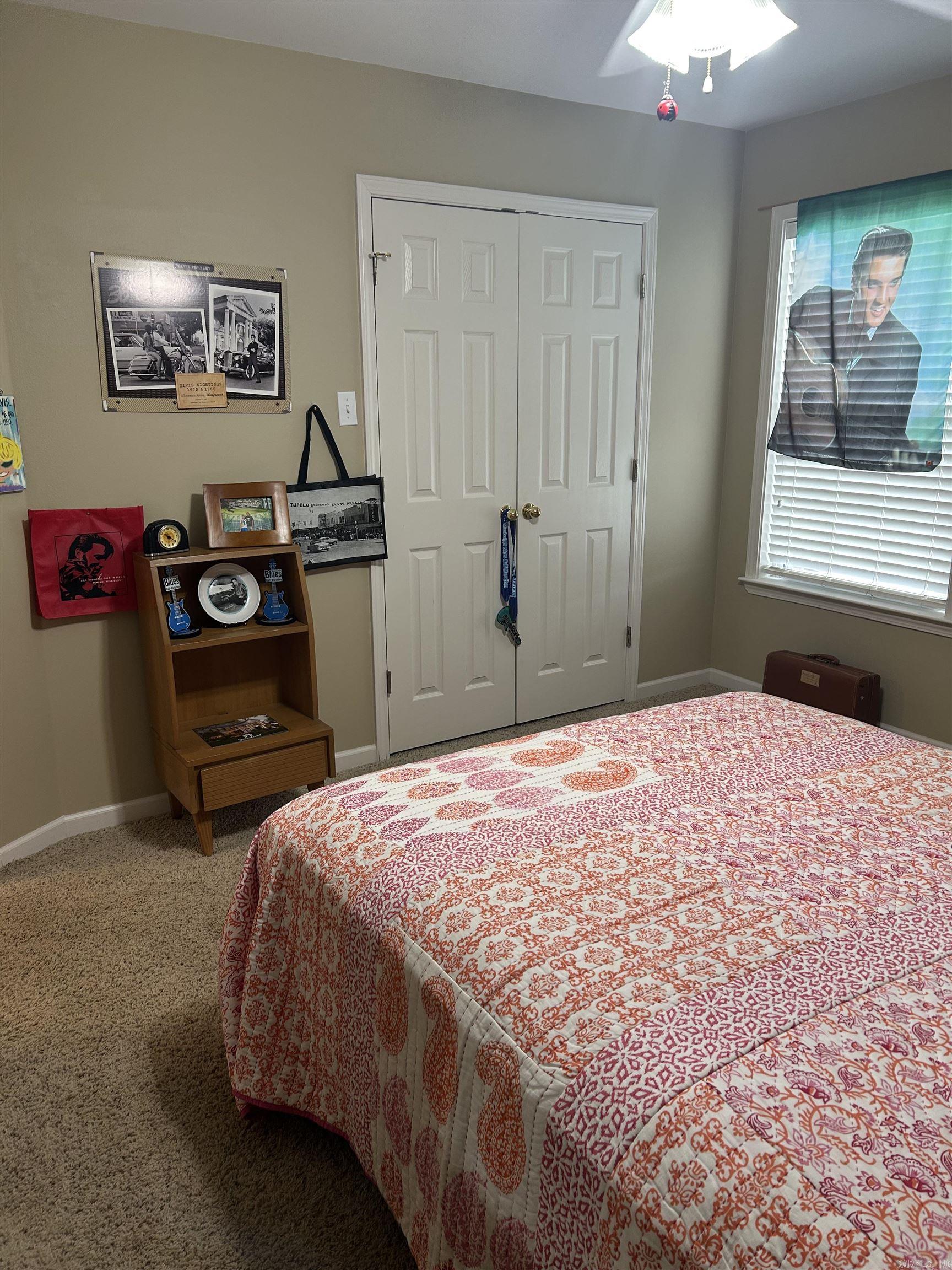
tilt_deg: -13.6
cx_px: 476
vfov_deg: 67.3
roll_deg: +0.5
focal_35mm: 26
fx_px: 953
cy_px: 635
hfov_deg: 53.1
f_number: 1.5
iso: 80
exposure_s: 1/60
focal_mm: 5.7
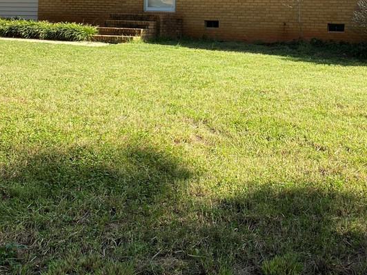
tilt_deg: +0.2
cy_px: 22
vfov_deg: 27.9
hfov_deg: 37.7
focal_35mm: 50
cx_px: 248
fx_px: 530
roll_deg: -1.6
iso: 32
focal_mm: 4.25
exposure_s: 1/827
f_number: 1.8
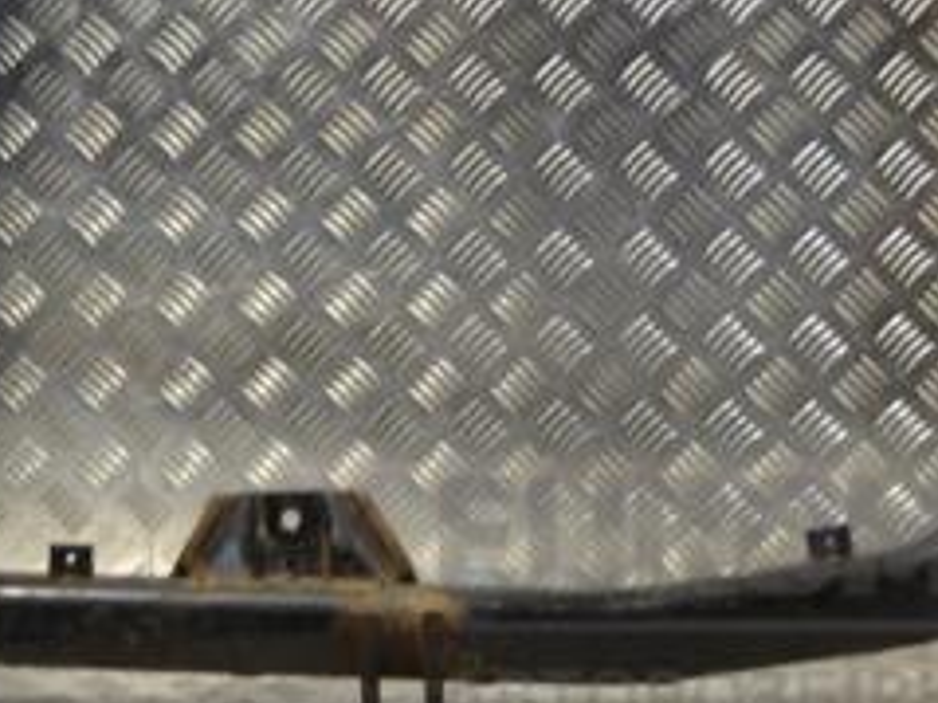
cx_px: 365
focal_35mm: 87
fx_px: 2356
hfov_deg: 22.5
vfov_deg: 16.6
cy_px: 12
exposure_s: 1/30
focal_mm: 24
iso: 110
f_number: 4
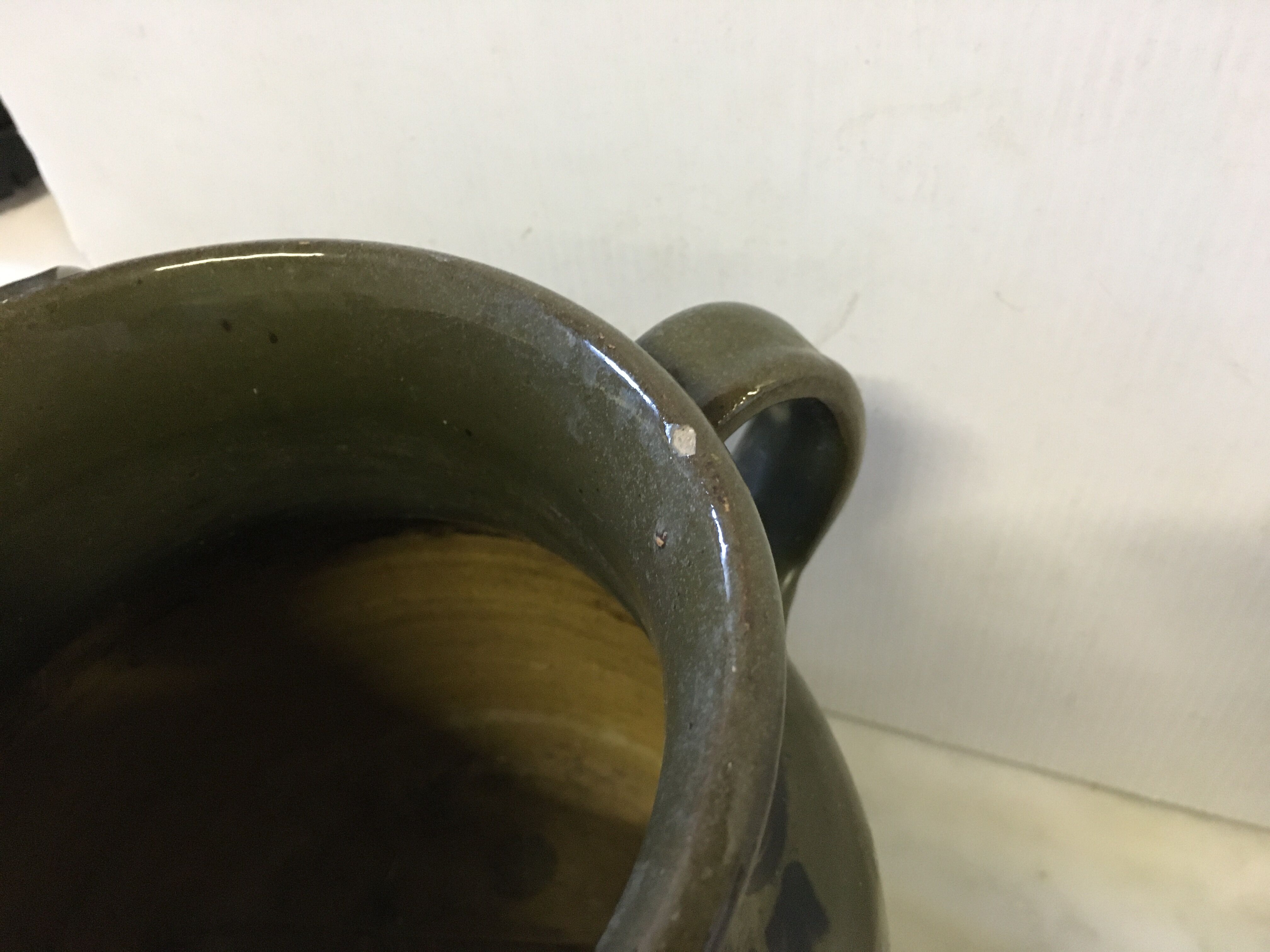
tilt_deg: -50.7
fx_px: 1064
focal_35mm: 29
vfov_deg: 48.2
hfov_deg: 61.7
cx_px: 635
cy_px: 476
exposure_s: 1/17
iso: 500
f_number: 2.2
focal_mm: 4.15
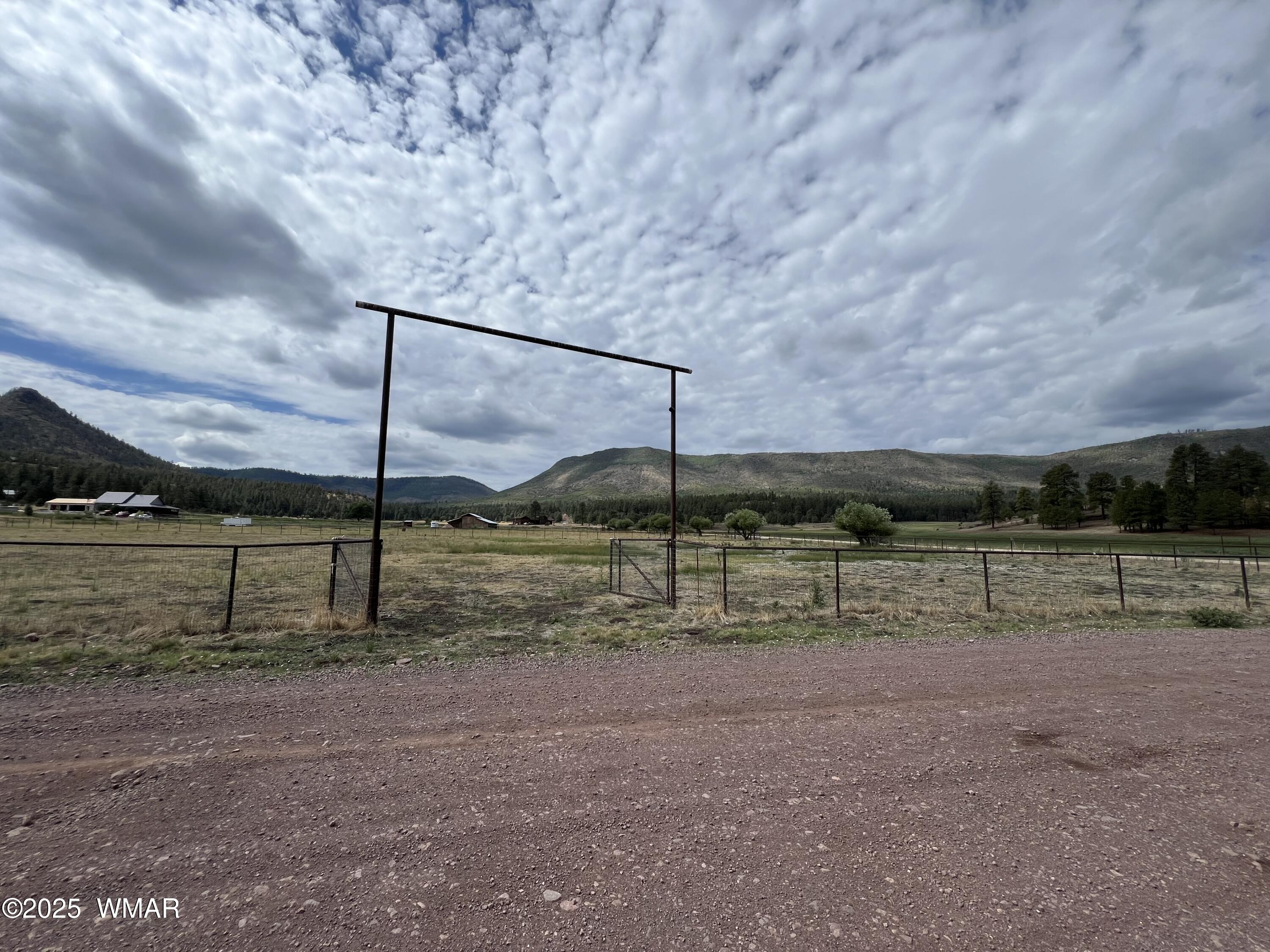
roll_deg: +0.0
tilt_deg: +6.9
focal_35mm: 13
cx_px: 635
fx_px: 477
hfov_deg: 106.2
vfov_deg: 89.9
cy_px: 476
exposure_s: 1/3125
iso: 32
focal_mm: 1.57
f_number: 1.8
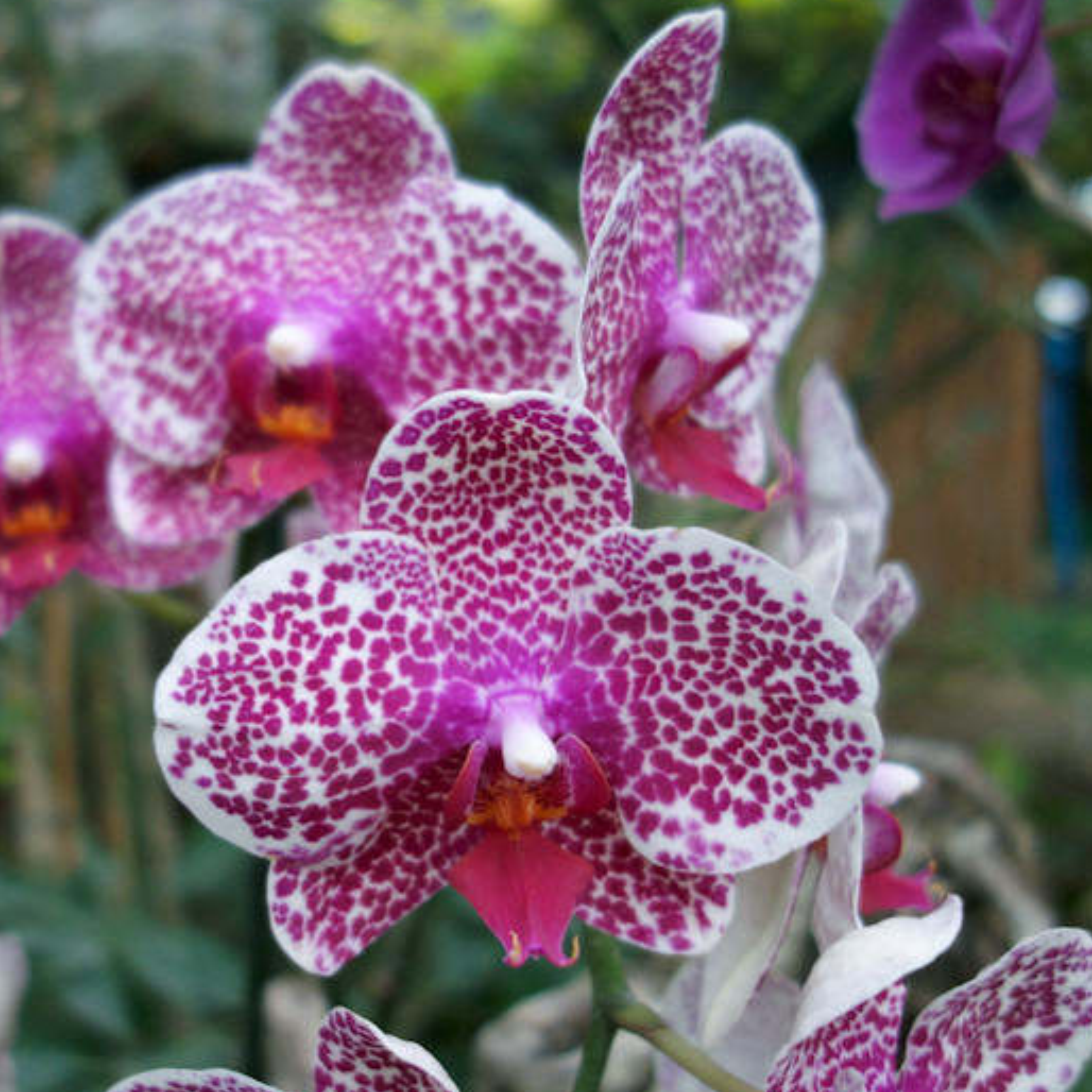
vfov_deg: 44.9
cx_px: 372
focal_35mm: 37
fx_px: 1321
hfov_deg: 44.3
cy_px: 551
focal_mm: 10.4
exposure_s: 1/30
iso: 125
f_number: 1.8
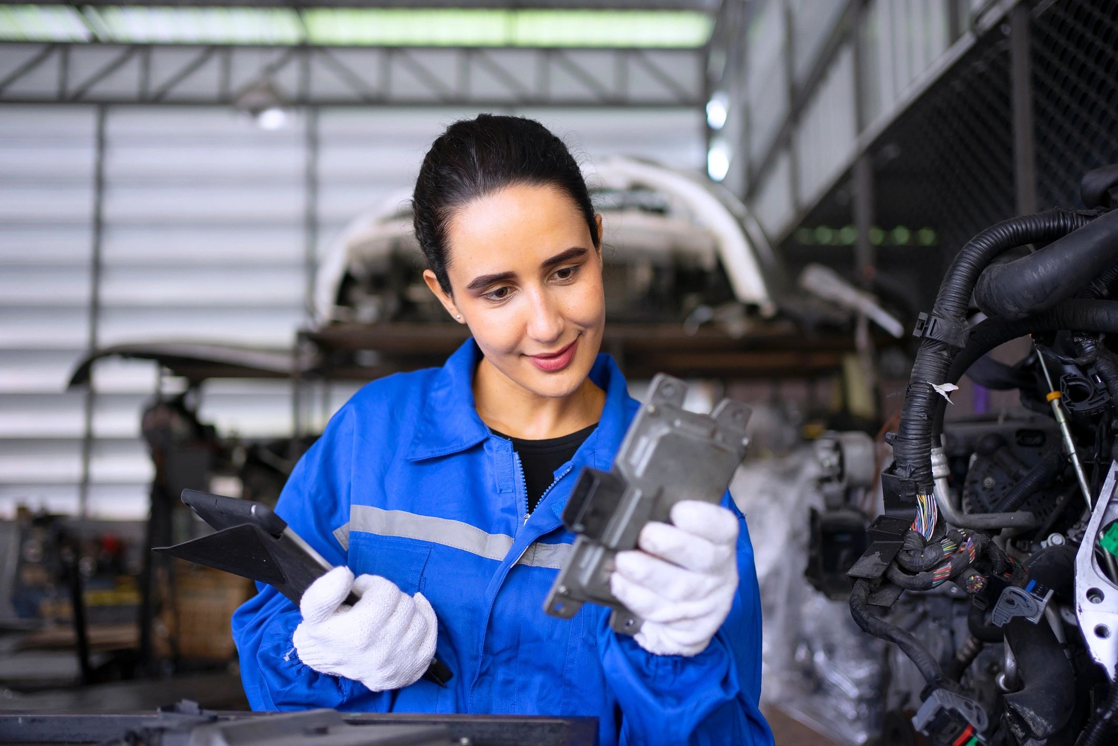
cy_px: 373
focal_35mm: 35
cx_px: 559
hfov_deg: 54.4
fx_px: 1087
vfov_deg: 37.9
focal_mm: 35
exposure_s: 1/250
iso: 320
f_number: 1.8
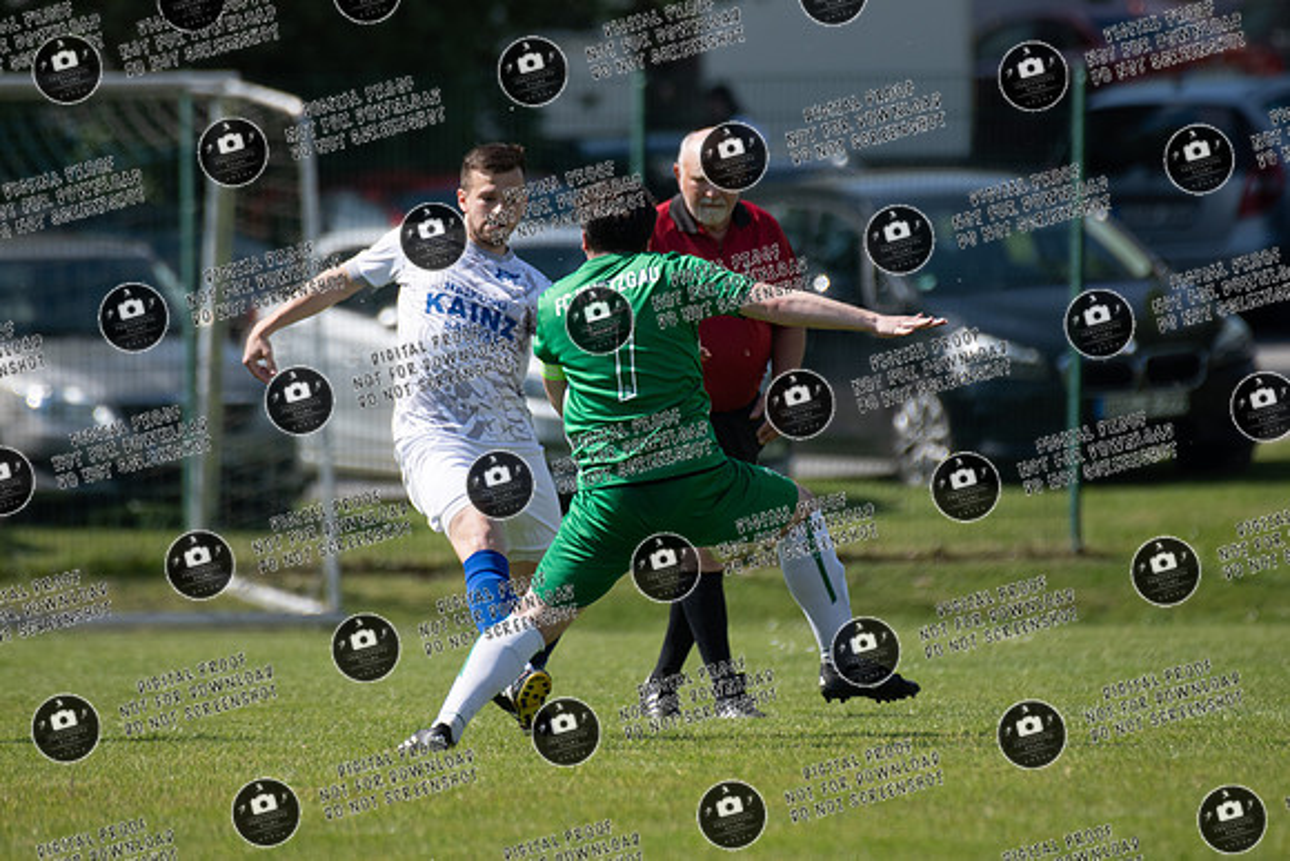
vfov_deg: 2.1
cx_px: 611
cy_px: 347
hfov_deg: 3.2
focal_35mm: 648
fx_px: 23241
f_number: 5.6
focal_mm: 460
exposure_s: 1/1600
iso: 320
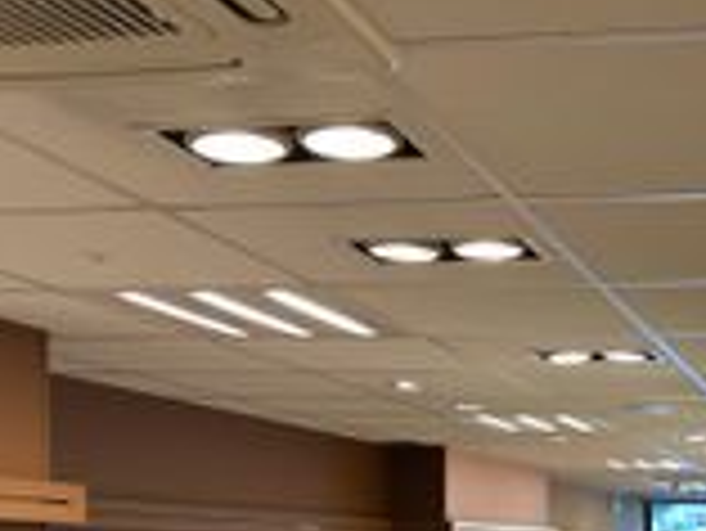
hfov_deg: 29.5
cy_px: 585
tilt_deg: -2.9
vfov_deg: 22.7
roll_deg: +0.1
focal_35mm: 61
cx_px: 715
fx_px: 1245
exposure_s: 1/100
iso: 160
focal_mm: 6.86
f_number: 1.78
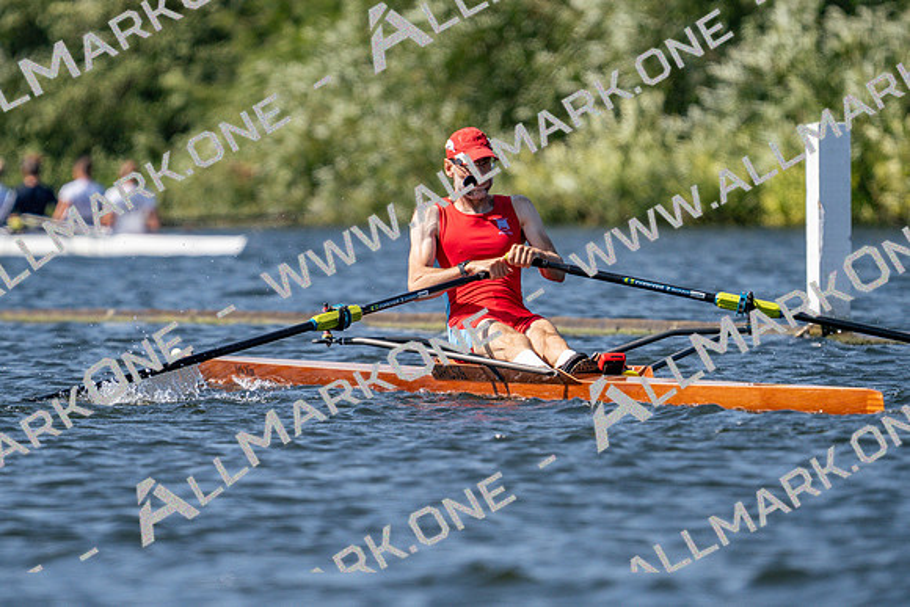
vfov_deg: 2.0
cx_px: 455
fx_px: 17142
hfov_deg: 3.0
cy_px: 304
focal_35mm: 678
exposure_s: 1/2000
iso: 320
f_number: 6.3
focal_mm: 452
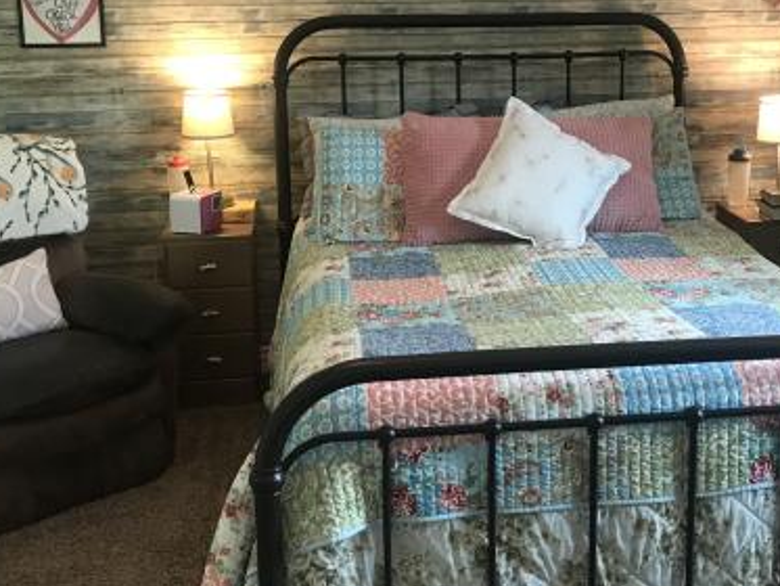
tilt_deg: -11.9
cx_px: 508
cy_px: 184
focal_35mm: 48
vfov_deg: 30.0
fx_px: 1082
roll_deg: -1.1
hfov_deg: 39.3
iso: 40
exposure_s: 1/30
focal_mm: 3.99
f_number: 1.8
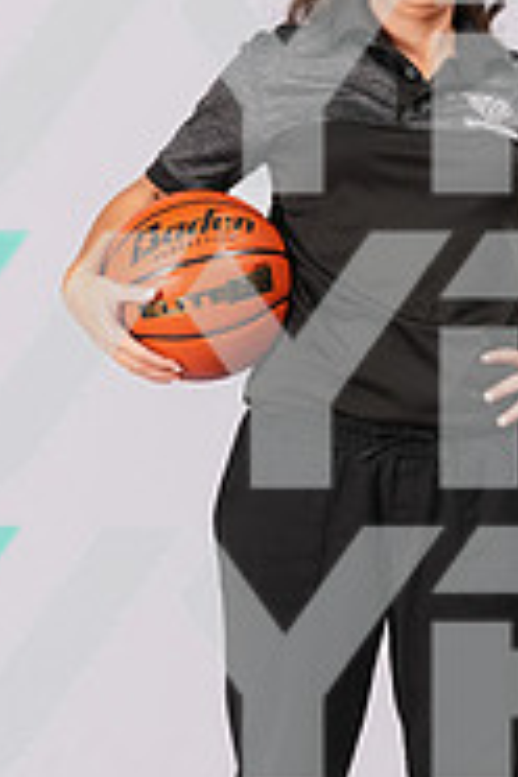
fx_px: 2352
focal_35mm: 109
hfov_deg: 12.5
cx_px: 393
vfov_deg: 18.8
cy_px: 363
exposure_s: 1/200
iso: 320
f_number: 8
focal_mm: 45
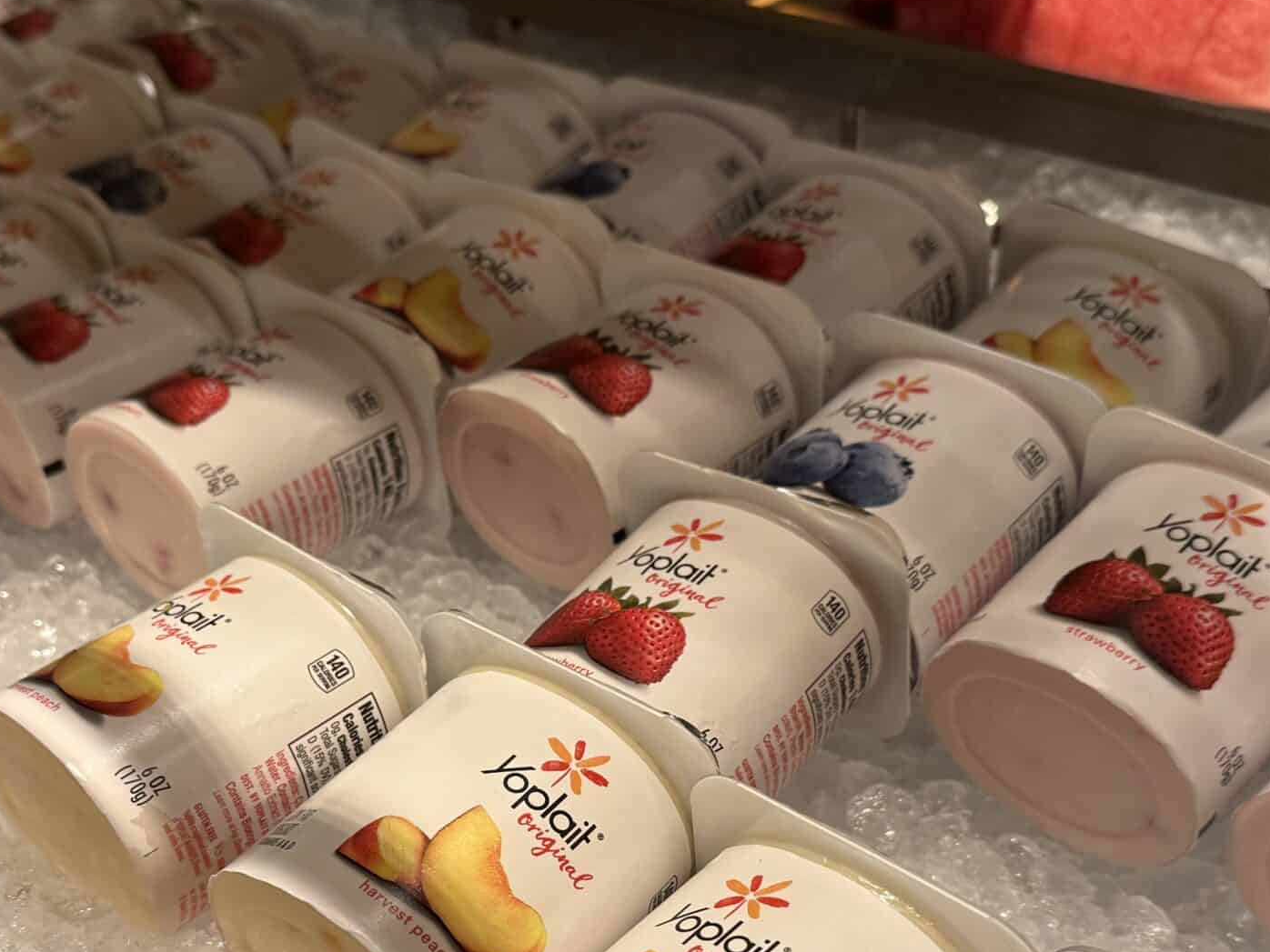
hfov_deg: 42.8
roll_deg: +6.5
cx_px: 545
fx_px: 1614
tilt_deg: -40.5
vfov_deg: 32.1
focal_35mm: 44
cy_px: 743
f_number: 1.78
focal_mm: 6.76
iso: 160
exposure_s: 1/60
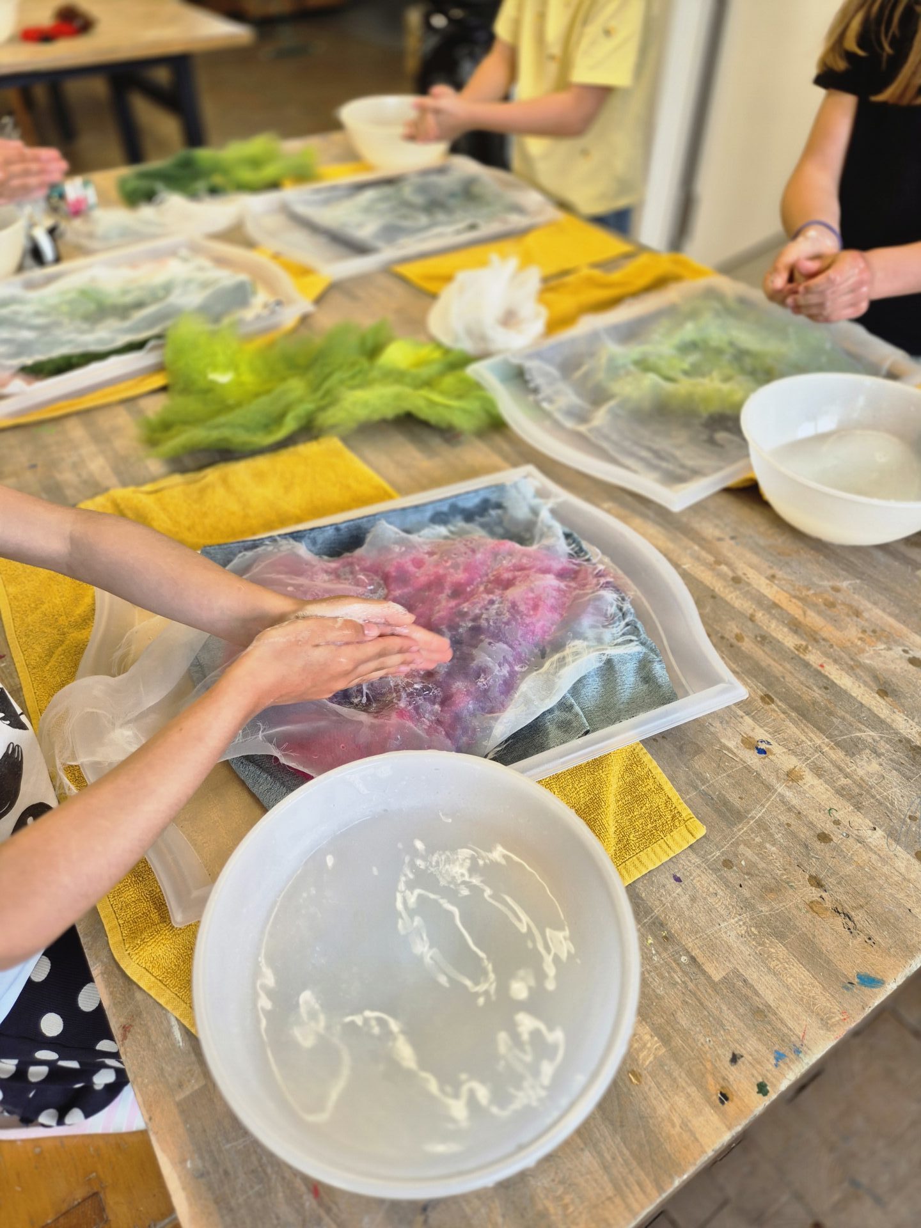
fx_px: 816
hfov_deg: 58.9
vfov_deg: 73.9
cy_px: 614
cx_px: 460
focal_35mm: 23
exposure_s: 1/100
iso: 64
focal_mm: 5.4
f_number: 1.8
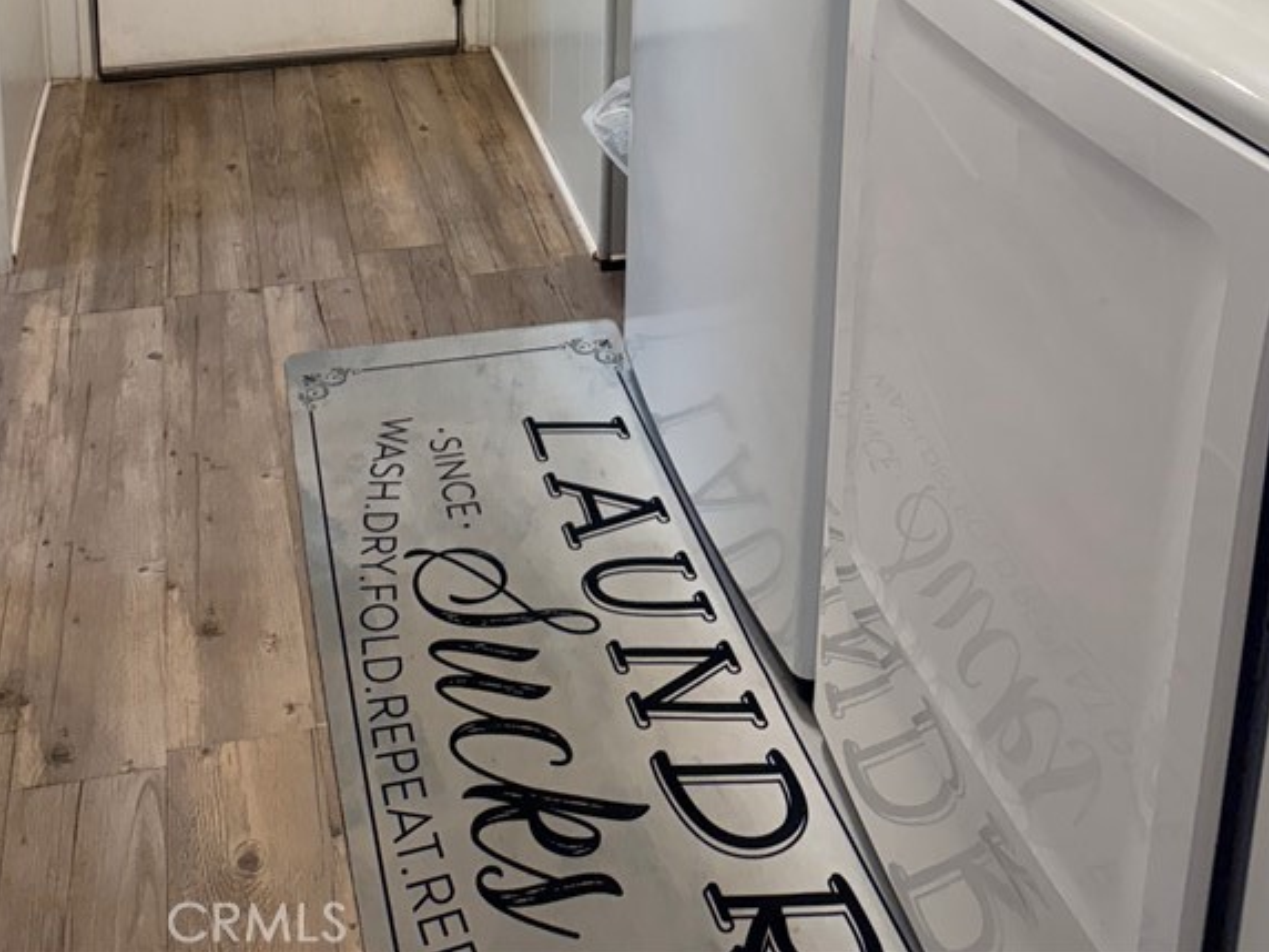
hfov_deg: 43.7
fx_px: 1576
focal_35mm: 43
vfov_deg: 29.1
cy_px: -182
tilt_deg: -11.9
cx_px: 524
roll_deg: -0.8
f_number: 1.78
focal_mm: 6.76
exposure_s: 1/120
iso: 125
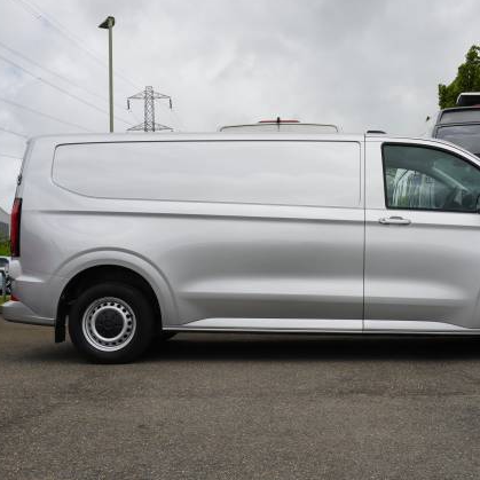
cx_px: 316
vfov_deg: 34.9
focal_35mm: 49
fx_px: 763
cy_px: 238
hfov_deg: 34.6
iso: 100
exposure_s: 1/125
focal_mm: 25
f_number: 8
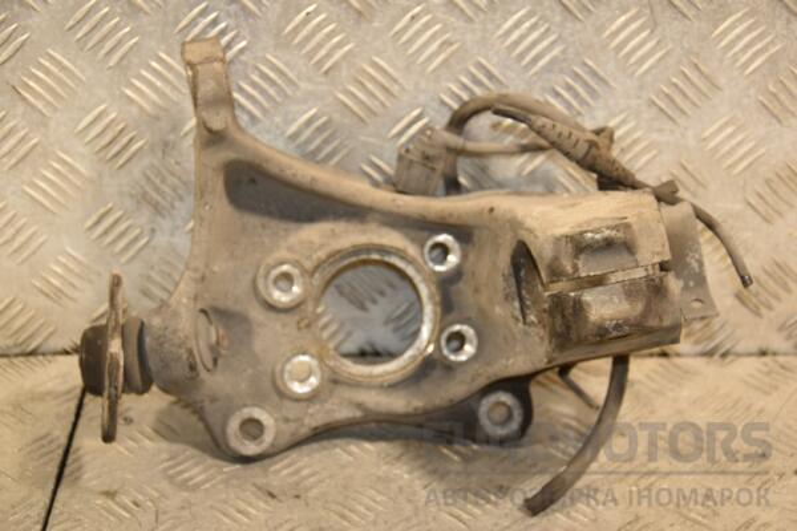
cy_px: 266
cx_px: 398
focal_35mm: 78
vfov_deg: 17.5
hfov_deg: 26.0
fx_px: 1727
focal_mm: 52
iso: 800
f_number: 5
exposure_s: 1/125
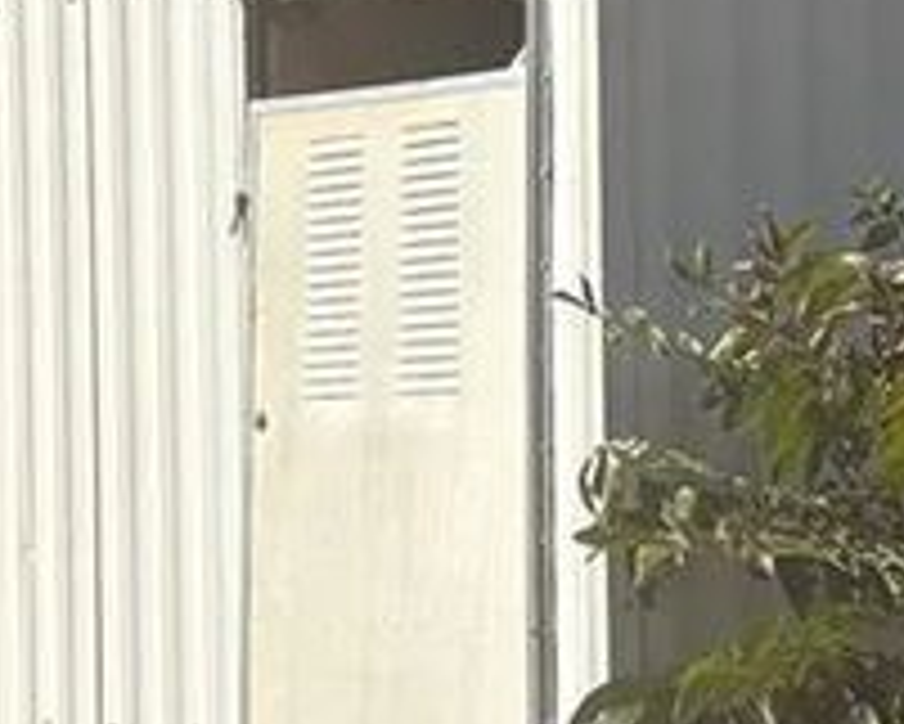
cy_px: 519
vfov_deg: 9.0
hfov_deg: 11.2
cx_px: 202
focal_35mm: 172
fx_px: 4604
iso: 50
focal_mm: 5.96
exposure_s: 1/5348
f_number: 1.6
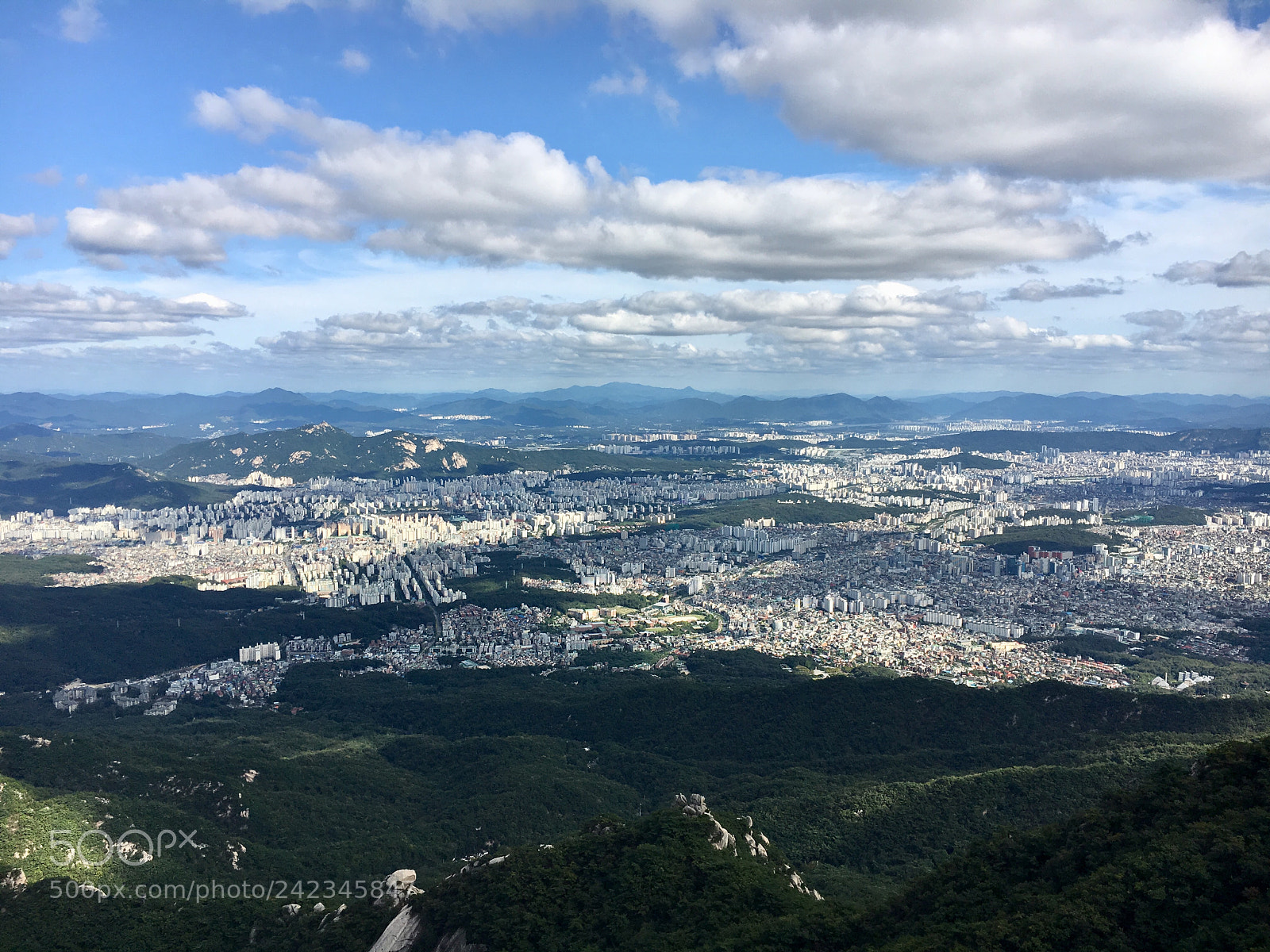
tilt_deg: -5.2
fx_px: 1064
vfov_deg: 48.2
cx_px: 635
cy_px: 476
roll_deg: -0.1
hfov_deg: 61.7
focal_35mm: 29
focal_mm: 4.15
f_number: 2.2
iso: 25
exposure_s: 1/1789
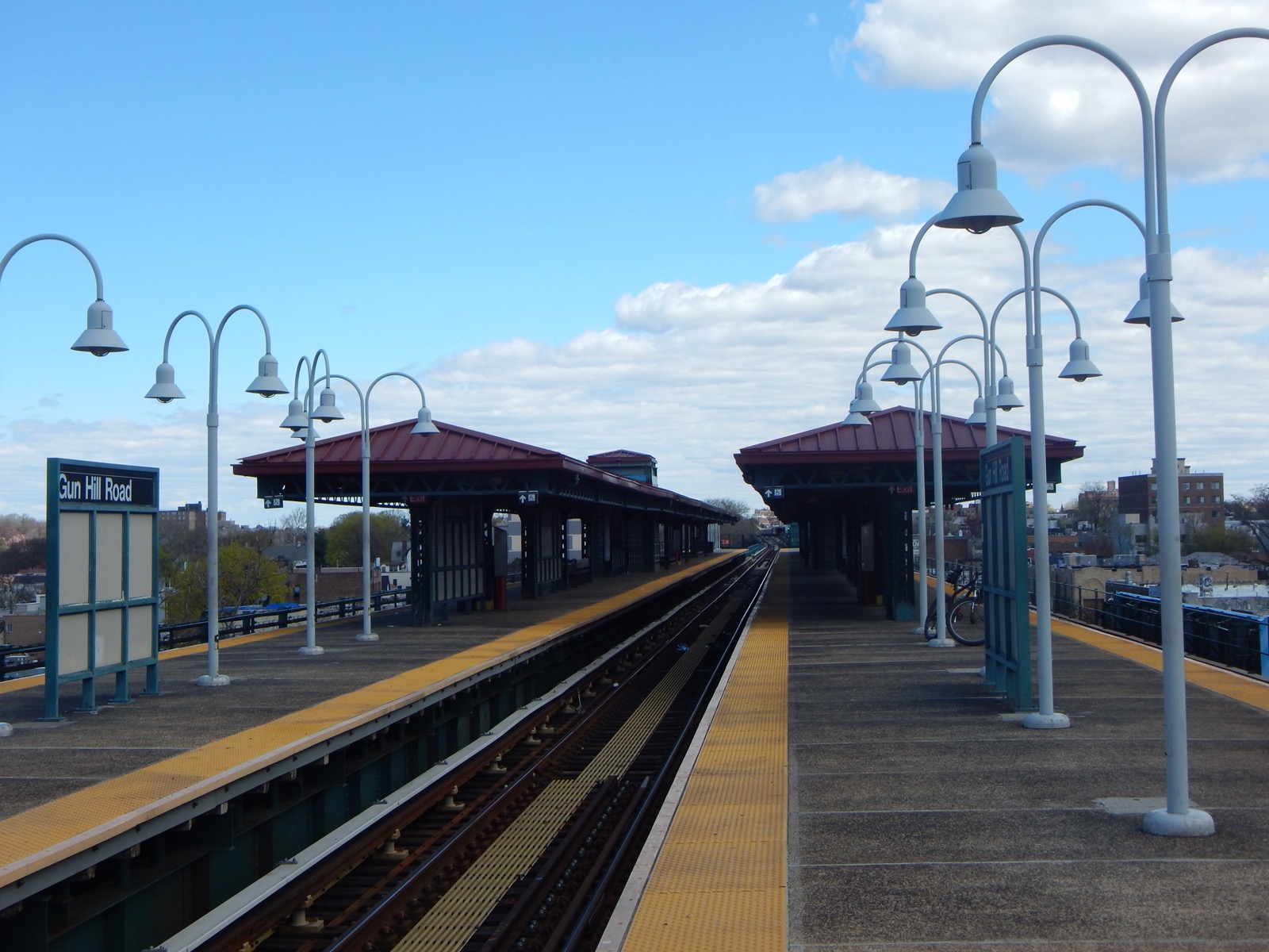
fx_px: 1760
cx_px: 634
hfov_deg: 39.7
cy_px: 476
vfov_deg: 30.3
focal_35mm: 48
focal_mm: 8.6
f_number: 3.7
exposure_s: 1/1000
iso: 125
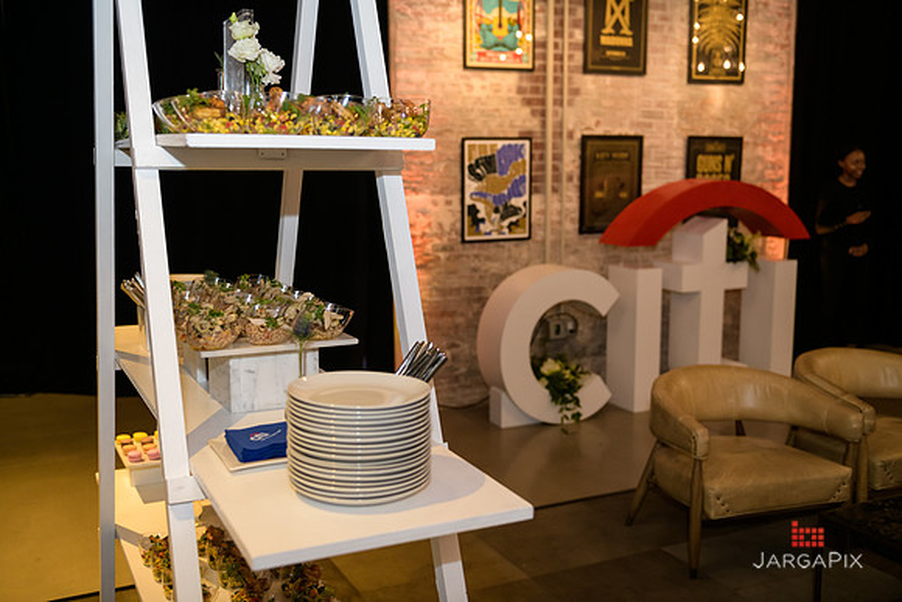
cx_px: 451
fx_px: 952
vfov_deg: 35.1
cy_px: 301
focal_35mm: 38
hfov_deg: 50.7
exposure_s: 1/125
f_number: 3.2
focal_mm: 38
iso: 1600
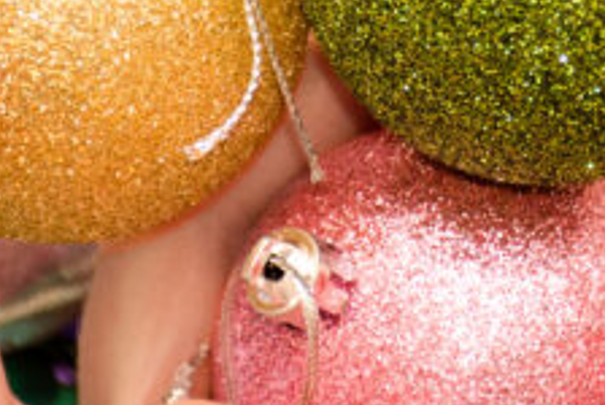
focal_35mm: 616
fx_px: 10366
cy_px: -190
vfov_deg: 2.2
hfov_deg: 3.3
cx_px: 459
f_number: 5.3
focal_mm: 90
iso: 250
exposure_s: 1/200
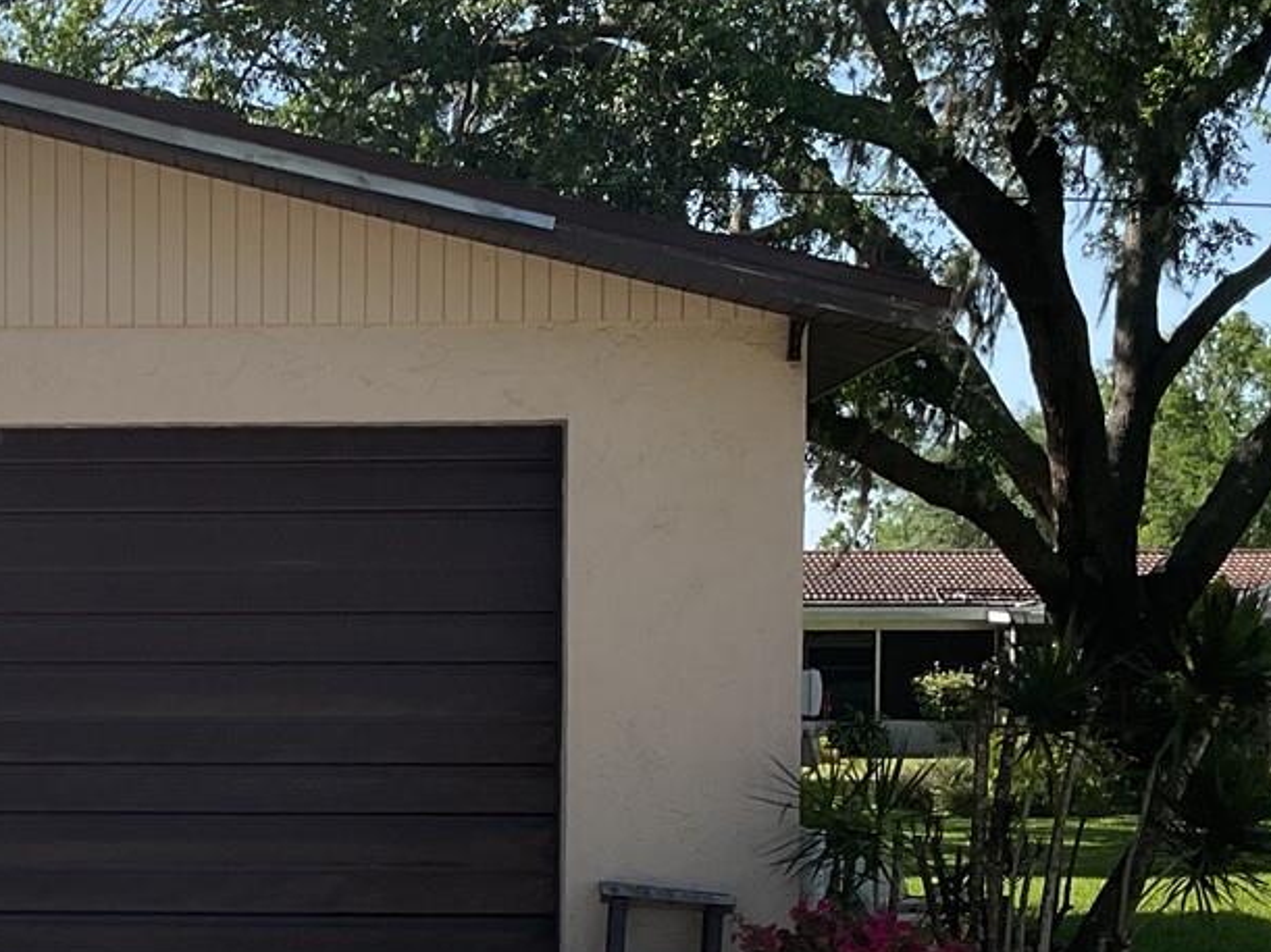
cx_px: 121
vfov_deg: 19.2
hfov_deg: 24.9
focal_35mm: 76
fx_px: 2790
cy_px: 761
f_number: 1.8
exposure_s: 1/1984
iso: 16
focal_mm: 3
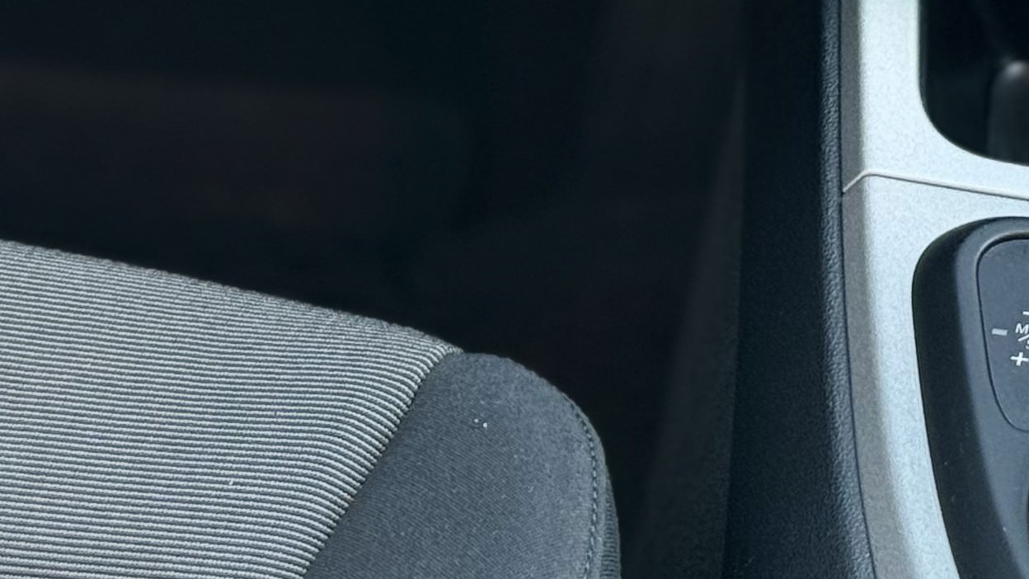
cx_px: 1088
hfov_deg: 12.5
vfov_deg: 7.0
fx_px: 4611
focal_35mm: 169
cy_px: -460
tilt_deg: -21.5
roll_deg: +0.3
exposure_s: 1/85
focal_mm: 6.76
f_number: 1.78
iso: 100
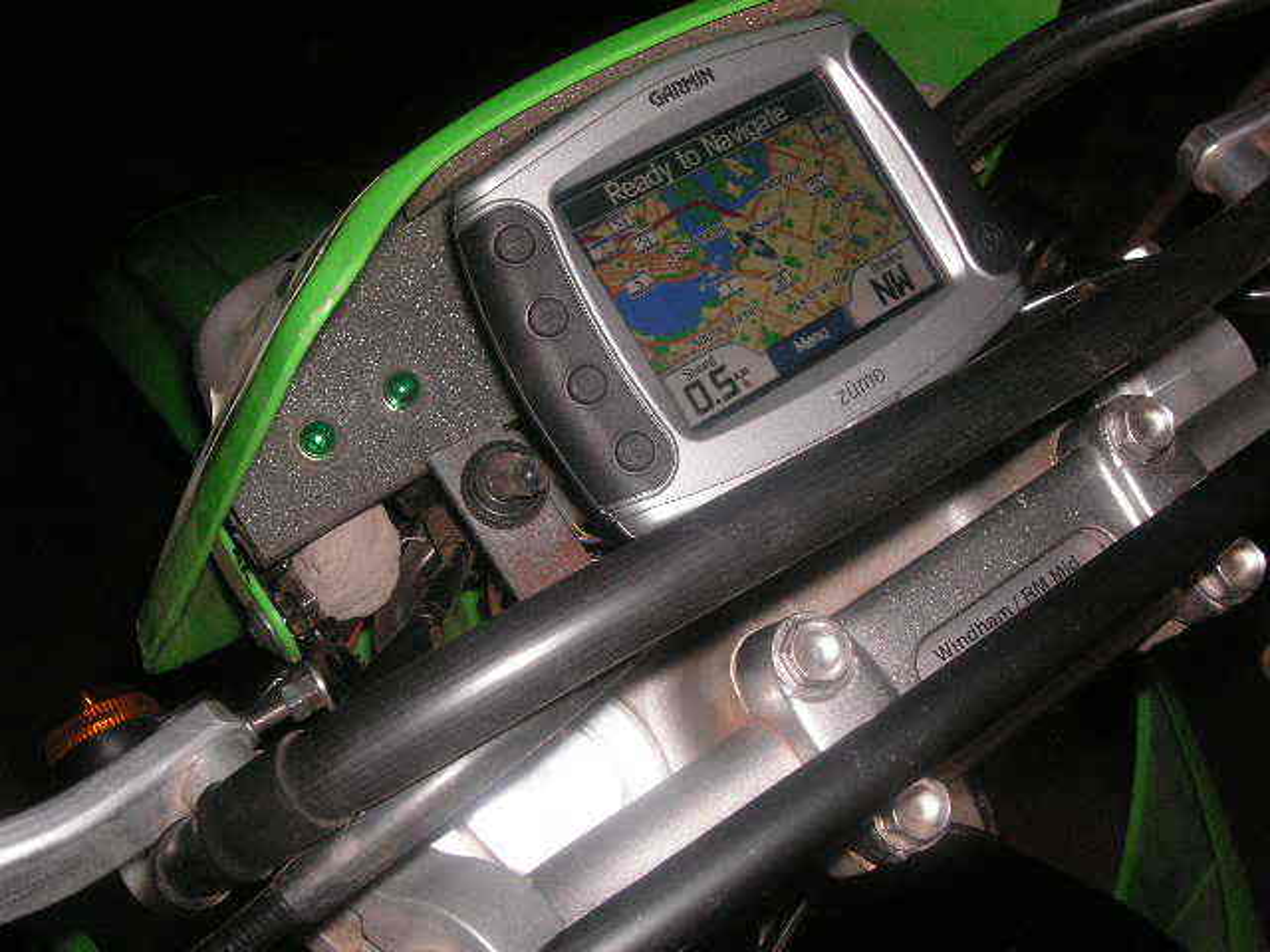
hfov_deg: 49.0
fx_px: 1394
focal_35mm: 38
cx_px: 635
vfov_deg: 37.7
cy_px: 476
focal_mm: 6.3
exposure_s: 1/45
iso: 160
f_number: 6.6
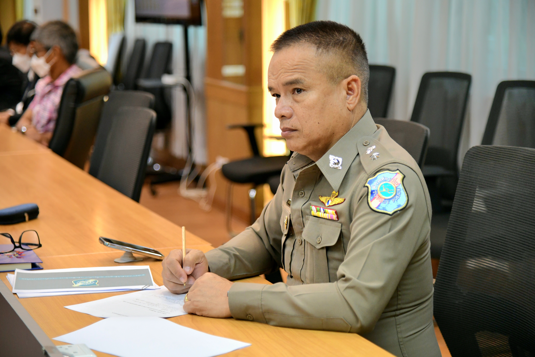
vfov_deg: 15.9
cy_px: 178
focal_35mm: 86
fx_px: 1278
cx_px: 268
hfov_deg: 23.6
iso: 1600
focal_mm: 86
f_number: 4
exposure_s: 1/125
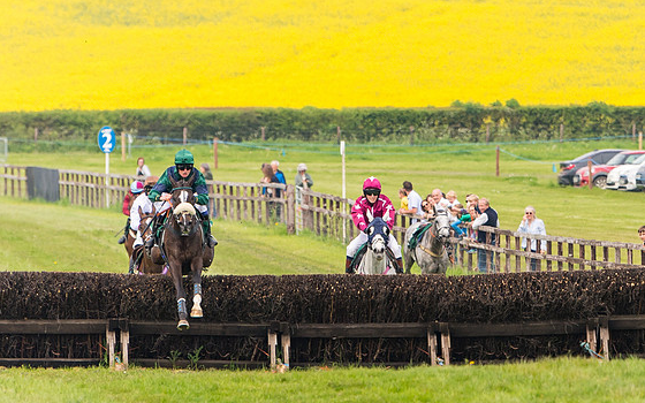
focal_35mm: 585
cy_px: 338
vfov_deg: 2.2
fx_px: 10283
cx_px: 477
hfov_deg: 3.6
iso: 250
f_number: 4
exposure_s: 1/2000
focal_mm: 200
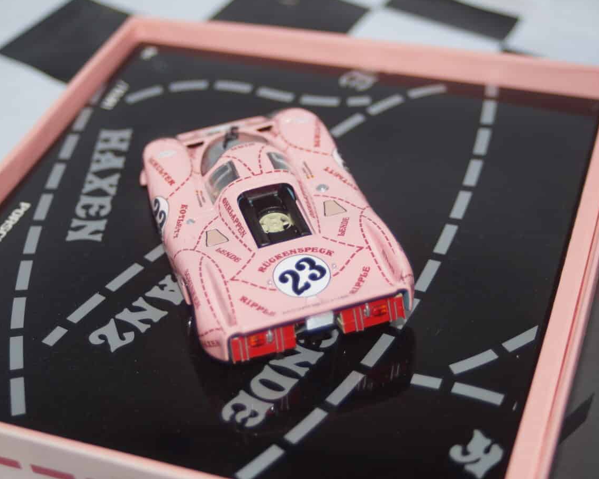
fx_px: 1206
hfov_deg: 27.9
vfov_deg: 22.5
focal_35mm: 68
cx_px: 259
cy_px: 238
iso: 125
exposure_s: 1/160
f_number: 4.5
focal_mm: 40
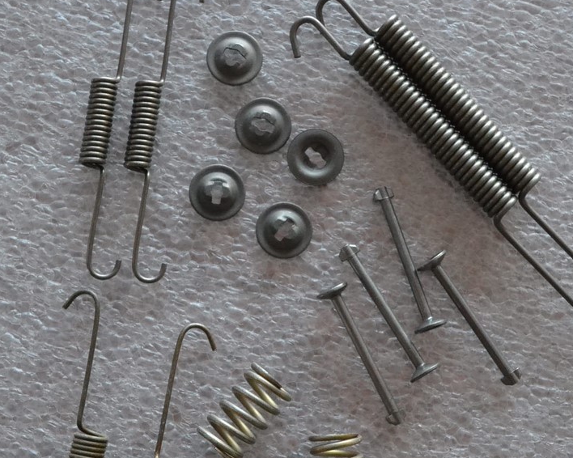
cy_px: 303
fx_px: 1321
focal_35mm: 78
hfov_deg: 24.5
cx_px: 297
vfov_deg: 19.6
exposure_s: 1/60
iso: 2800
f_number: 4.5
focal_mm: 29
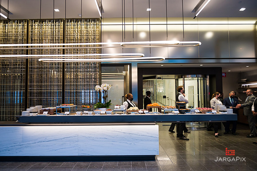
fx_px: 171
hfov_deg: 73.8
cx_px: 128
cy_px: 86
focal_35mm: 24
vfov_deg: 53.1
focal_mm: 24
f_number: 3.2
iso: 1600
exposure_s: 1/500
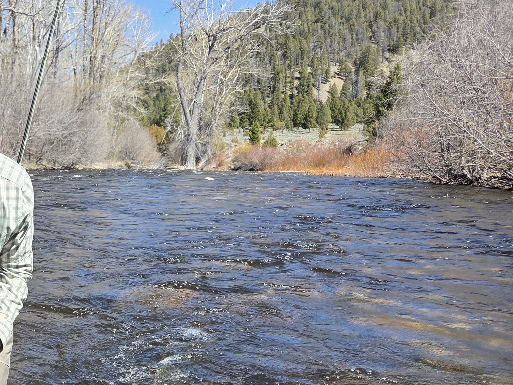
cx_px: -6
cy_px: 285
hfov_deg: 36.2
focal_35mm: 47
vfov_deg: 30.4
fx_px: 697
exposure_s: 1/2327
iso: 80
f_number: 1.8
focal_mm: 5.4
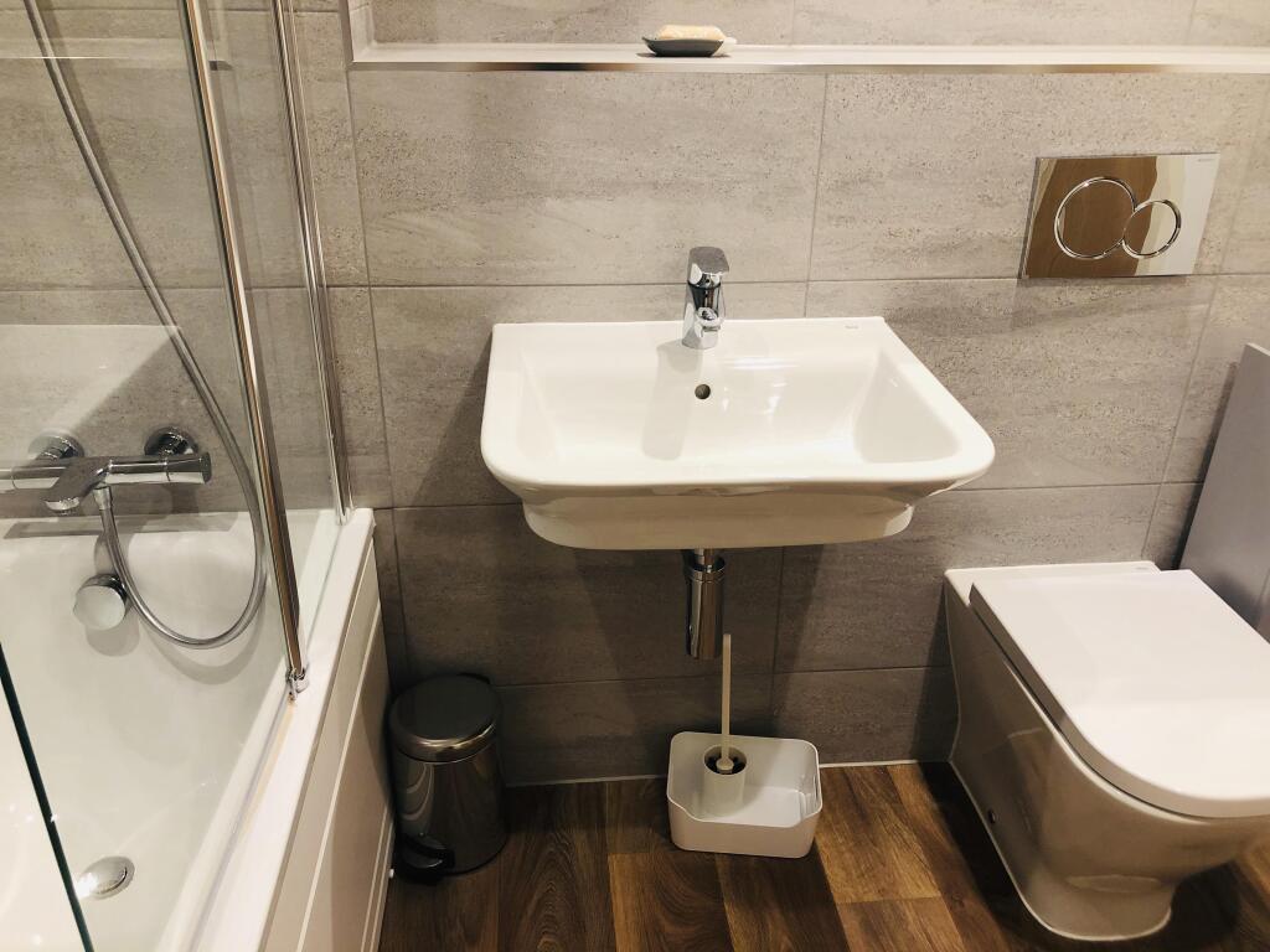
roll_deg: -0.1
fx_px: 1027
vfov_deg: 49.7
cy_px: 476
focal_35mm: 28
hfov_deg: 63.4
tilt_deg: -26.2
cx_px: 635
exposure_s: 1/15
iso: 40
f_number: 1.8
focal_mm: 3.99
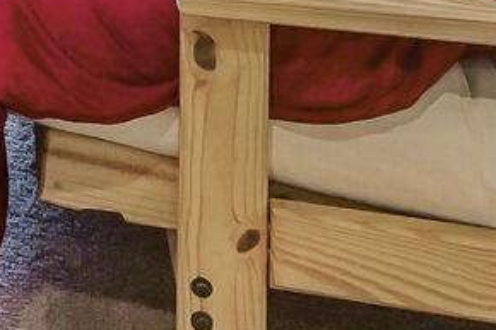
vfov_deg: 9.5
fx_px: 1556
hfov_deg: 14.6
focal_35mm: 113
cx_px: -527
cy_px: -659
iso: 640
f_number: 8
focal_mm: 16
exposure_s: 1/20
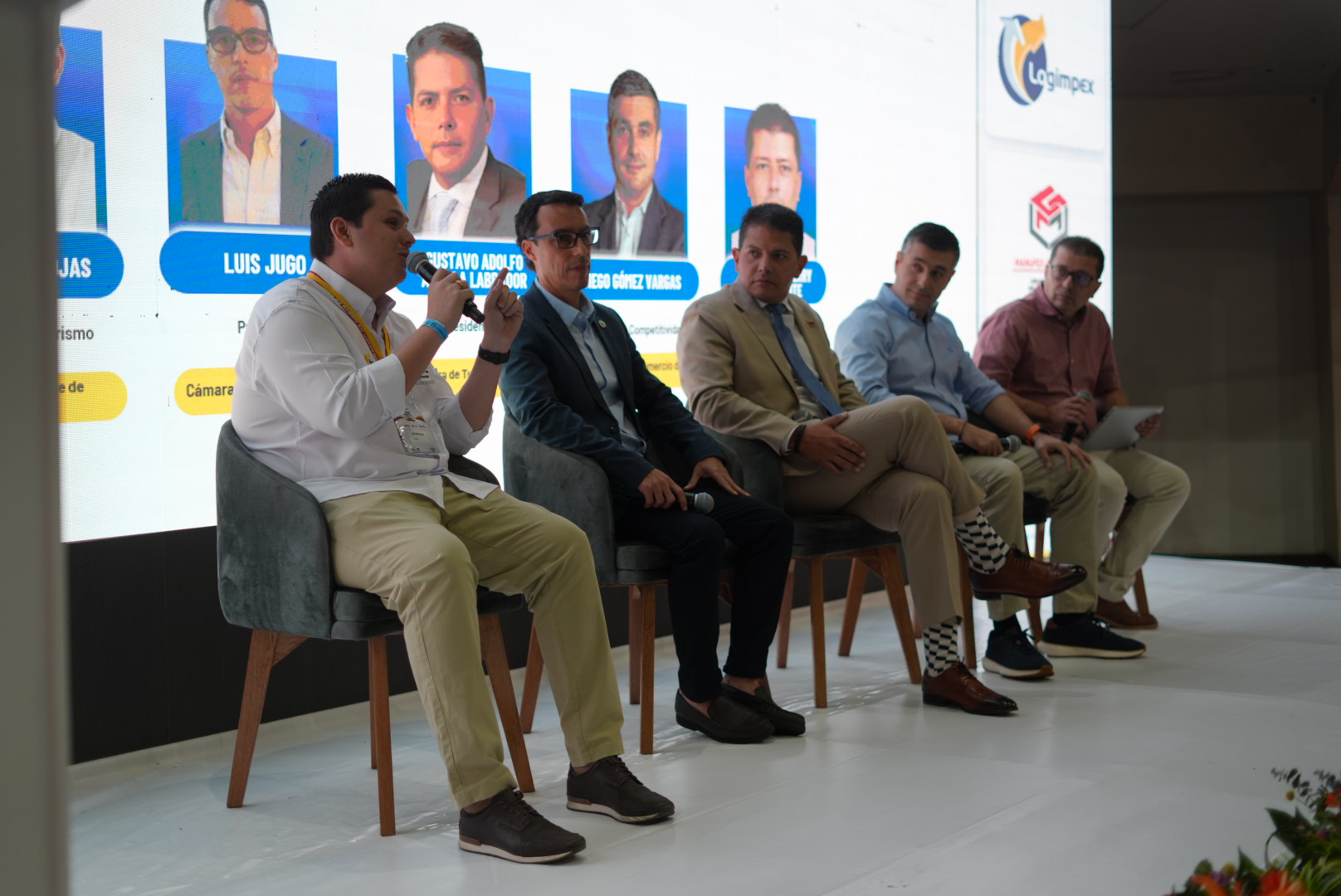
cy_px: 448
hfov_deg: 39.6
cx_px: 670
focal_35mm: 50
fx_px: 1864
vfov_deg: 27.0
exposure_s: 1/250
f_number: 2
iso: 320
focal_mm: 50
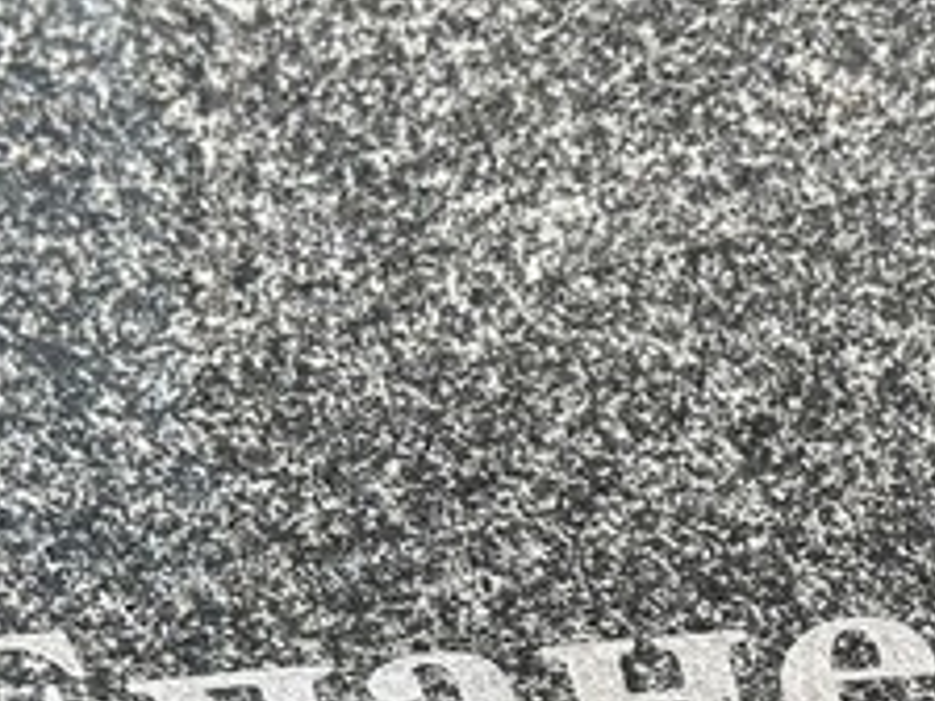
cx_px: 1231
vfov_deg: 15.0
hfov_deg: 19.4
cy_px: 960
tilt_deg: -46.1
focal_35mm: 93
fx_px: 2512
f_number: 1.5
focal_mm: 5.7
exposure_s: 1/387
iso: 50
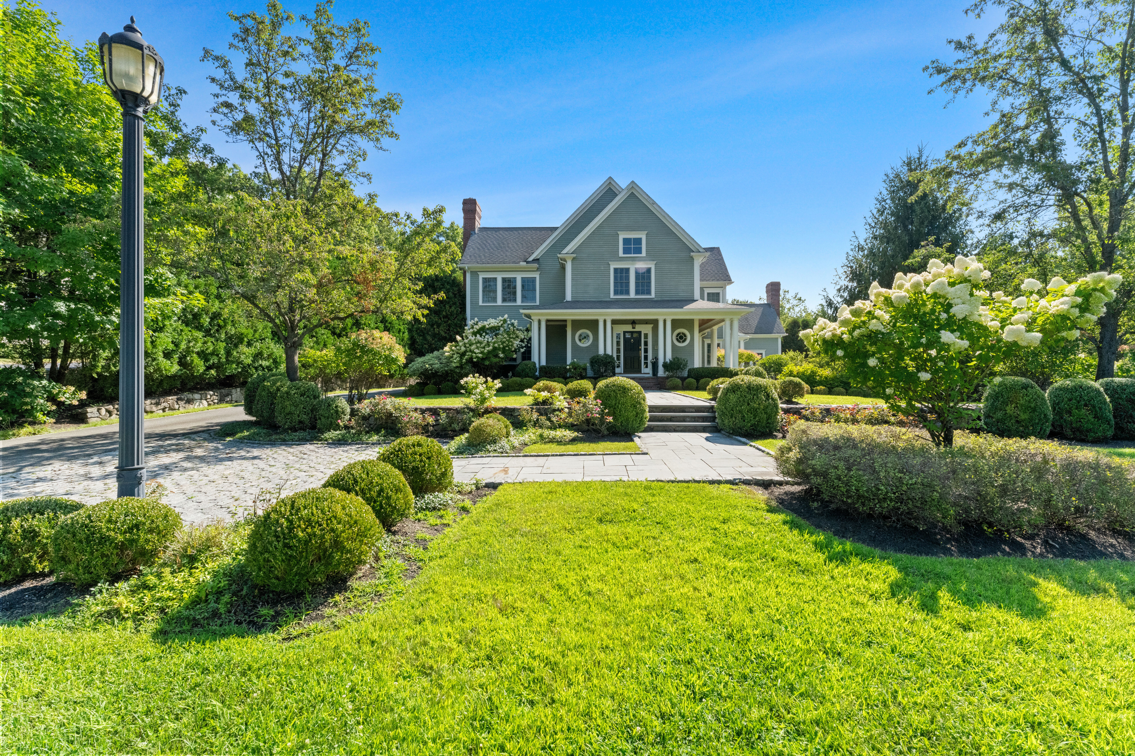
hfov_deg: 99.3
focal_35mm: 15
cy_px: 378
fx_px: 482
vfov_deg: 76.2
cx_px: 568
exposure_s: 1/500
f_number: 11
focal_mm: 15.3
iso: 3200
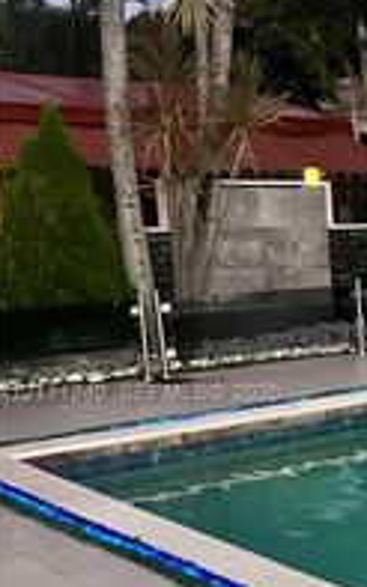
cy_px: 395
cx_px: 737
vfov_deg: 29.2
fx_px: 1121
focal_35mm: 70
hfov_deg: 15.1
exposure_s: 1/40
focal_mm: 5.7
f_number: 1.5
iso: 500
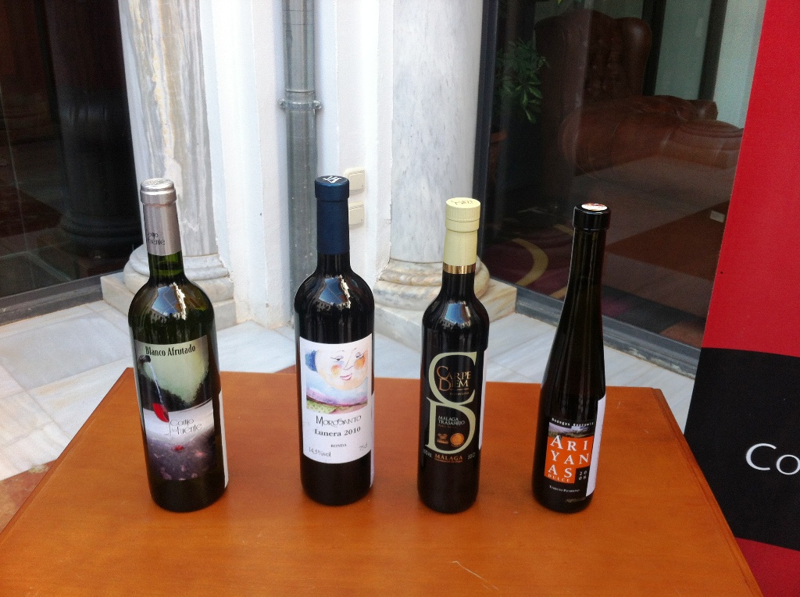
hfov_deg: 52.7
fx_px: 808
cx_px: 400
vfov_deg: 40.6
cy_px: 298
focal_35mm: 35
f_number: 2.8
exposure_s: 1/120
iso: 80
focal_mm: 3.85
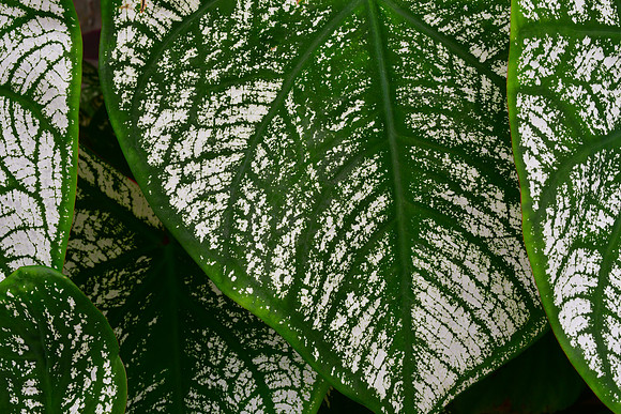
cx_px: 310
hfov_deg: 33.4
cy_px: 207
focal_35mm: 60
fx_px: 1035
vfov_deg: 22.6
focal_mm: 40
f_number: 16
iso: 360
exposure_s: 1/60
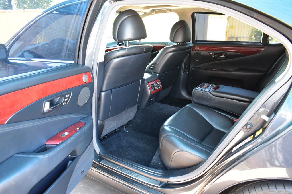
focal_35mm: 27
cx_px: 146
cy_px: 97
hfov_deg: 67.4
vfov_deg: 47.9
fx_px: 219
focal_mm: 18
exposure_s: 1/15
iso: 900
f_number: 6.3
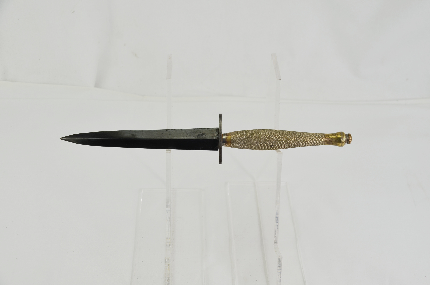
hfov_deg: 41.2
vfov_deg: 28.0
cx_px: 215
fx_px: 572
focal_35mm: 48
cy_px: 142
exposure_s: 1/125
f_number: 5.6
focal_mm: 32
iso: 200
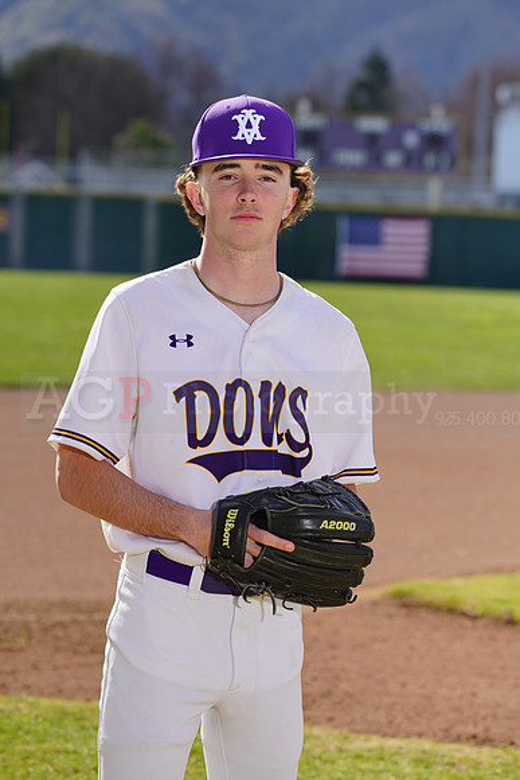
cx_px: 260
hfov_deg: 7.1
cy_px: 390
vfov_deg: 10.6
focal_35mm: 194
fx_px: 4200
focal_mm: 194
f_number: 8
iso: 100
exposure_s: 1/250
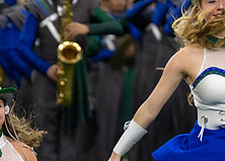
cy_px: 157
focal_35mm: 860
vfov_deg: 1.7
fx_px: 5501
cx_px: 3
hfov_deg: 2.3
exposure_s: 1/1000
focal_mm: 200
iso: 1600
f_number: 2.8
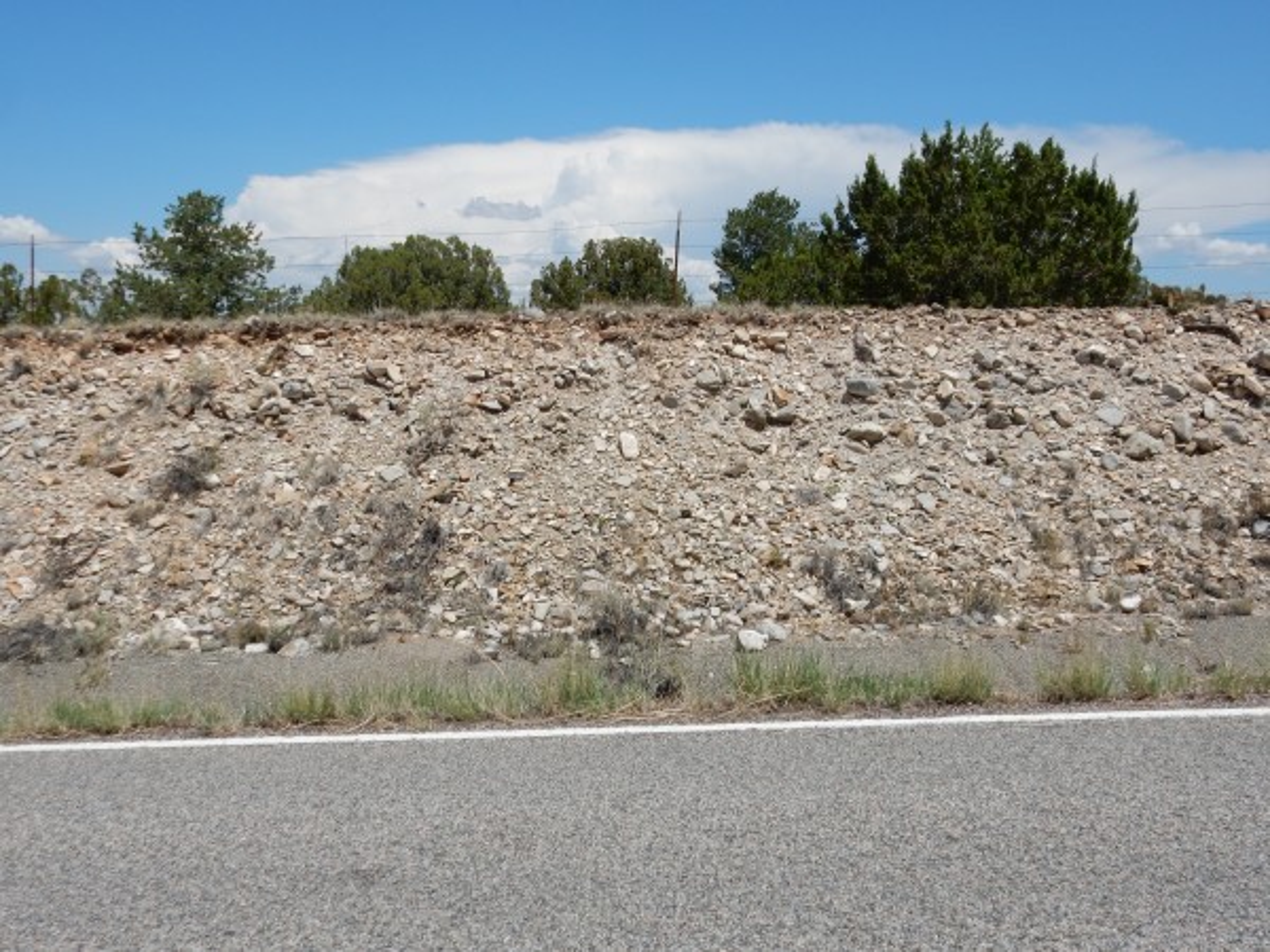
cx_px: 635
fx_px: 1321
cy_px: 476
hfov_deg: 51.4
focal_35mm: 36
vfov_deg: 39.7
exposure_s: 1/2000
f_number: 4
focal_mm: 6.4
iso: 125
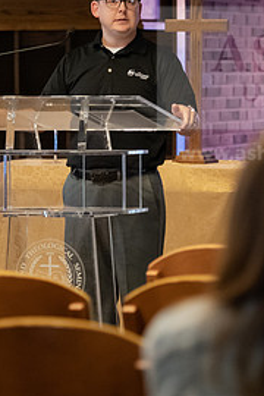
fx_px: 2486
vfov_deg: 9.1
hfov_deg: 6.1
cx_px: 113
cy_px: 184
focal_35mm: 226
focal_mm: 105
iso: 5000
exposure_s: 1/160
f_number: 2.8
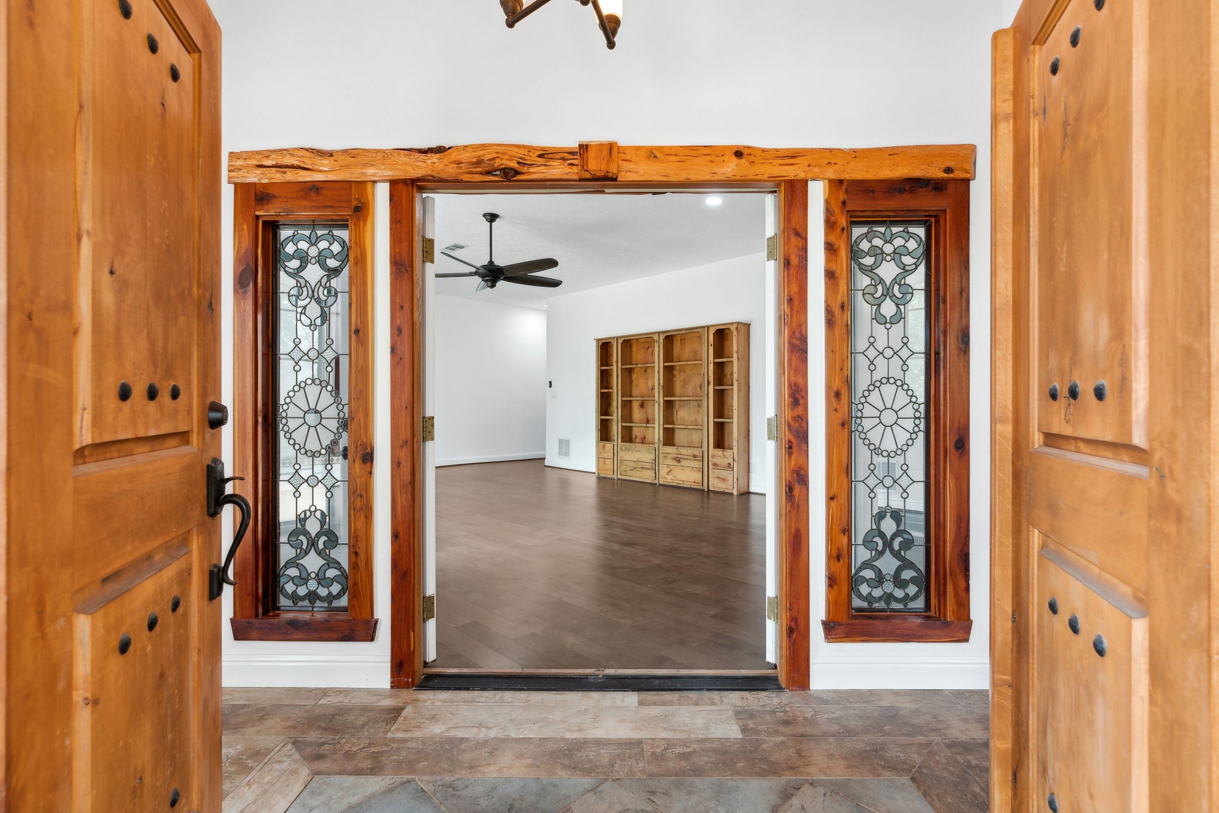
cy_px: 406
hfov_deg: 96.7
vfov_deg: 73.8
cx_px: 610
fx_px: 542
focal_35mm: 16
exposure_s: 1/5
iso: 200
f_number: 6.3
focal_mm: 16
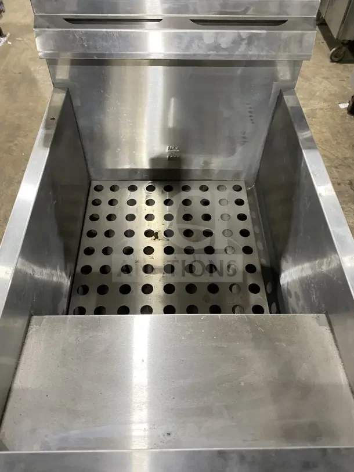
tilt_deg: -52.9
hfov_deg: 53.1
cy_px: 236
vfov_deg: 67.3
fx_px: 354
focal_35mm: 26
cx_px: 177
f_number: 1.8
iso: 250
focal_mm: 4.25
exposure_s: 1/60
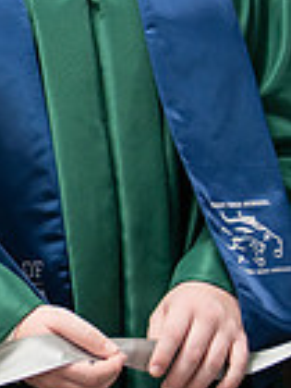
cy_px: -61
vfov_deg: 9.1
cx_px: -576
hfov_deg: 6.3
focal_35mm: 216
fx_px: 2421
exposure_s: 1/320
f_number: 1.2
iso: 500
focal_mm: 50
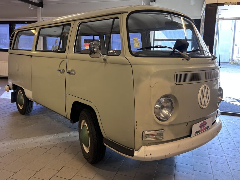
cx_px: 106
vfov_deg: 45.2
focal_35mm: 31
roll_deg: -1.7
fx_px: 215
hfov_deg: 58.2
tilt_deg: -7.0
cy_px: 73
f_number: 1.5
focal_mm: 5.7
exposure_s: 1/50
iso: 80
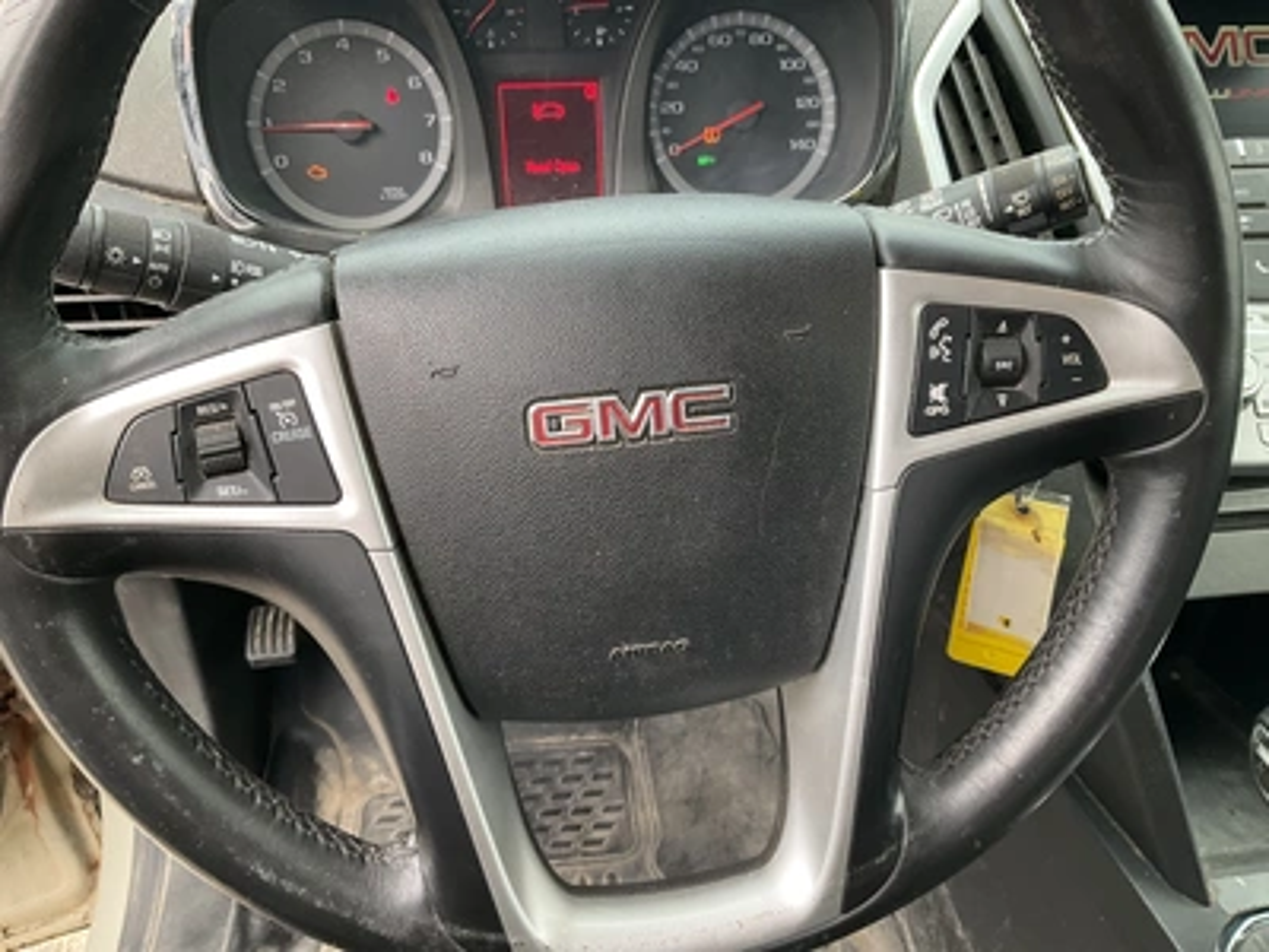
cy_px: 476
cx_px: 634
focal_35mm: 29
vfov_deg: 48.2
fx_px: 1063
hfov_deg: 61.7
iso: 50
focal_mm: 3
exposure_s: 1/122
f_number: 1.8
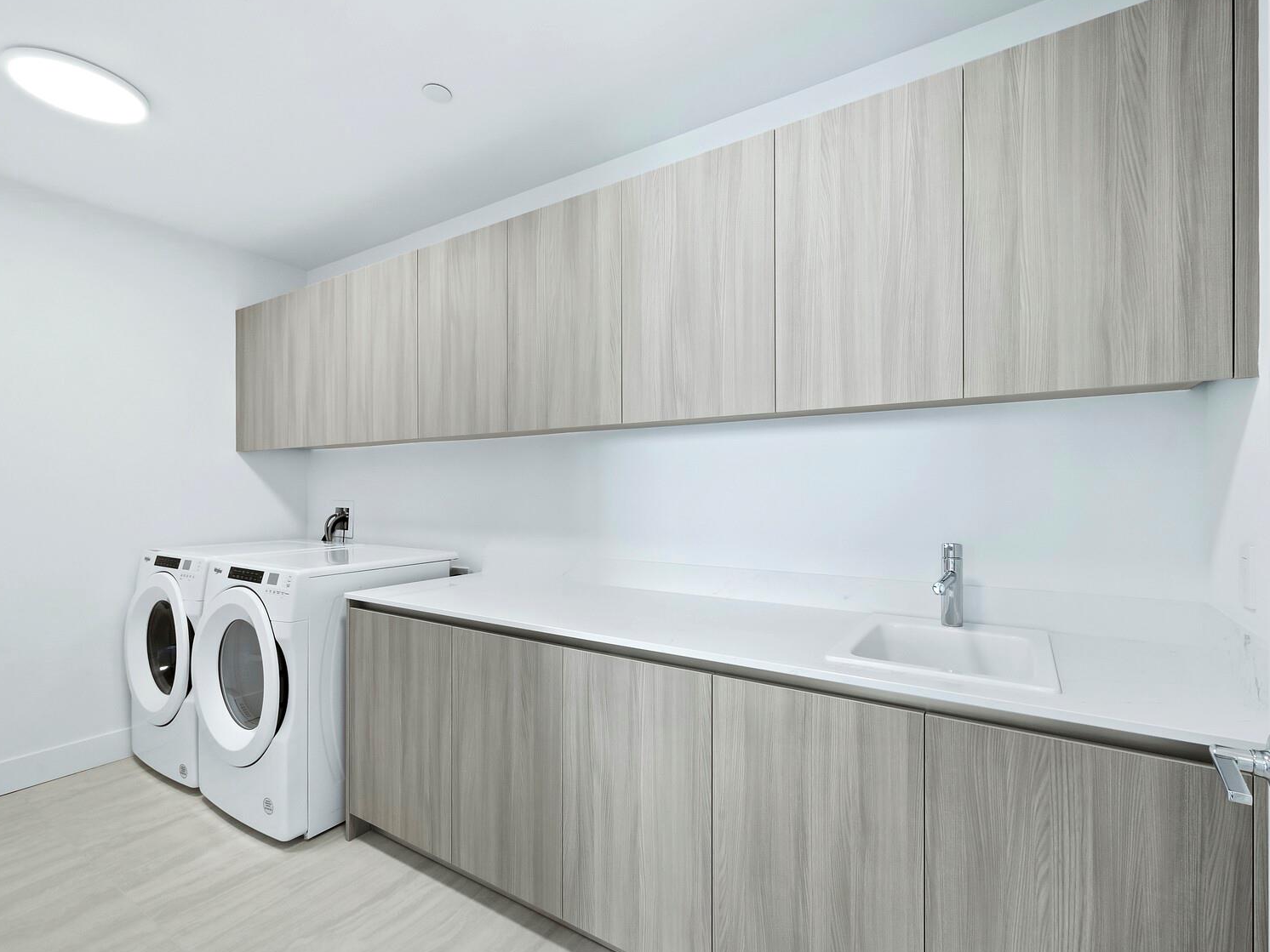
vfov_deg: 81.7
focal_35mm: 15
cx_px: 671
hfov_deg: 98.1
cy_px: 486
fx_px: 550
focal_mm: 7
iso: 400
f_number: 10
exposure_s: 1/4
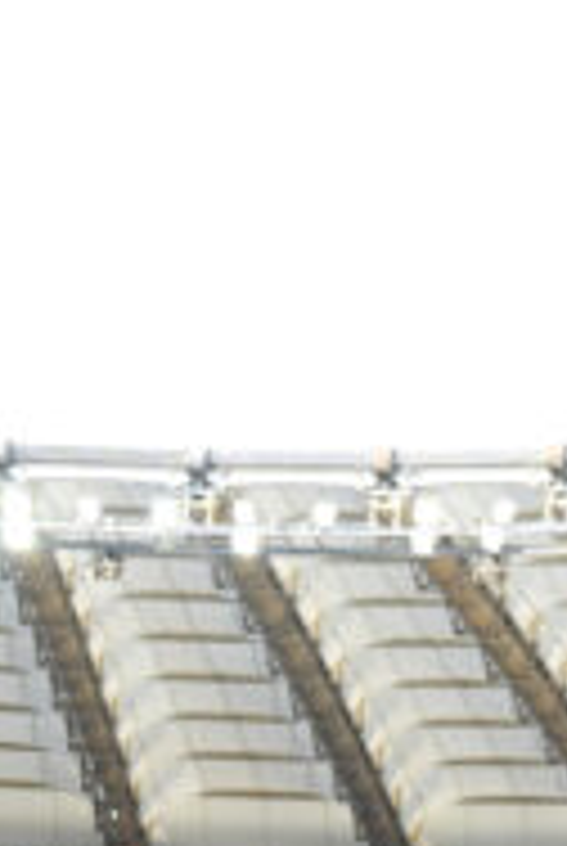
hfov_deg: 8.1
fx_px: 3900
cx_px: 860
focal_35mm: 166
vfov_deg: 12.0
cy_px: 1082
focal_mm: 30.5
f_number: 2.8
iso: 500
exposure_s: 1/2000
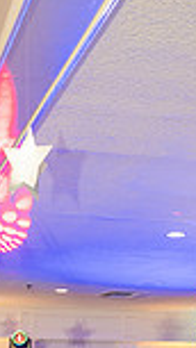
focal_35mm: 74
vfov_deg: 24.9
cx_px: 0
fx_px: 684
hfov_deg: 16.0
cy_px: 448
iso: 1250
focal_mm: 24
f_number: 2.8
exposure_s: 1/200
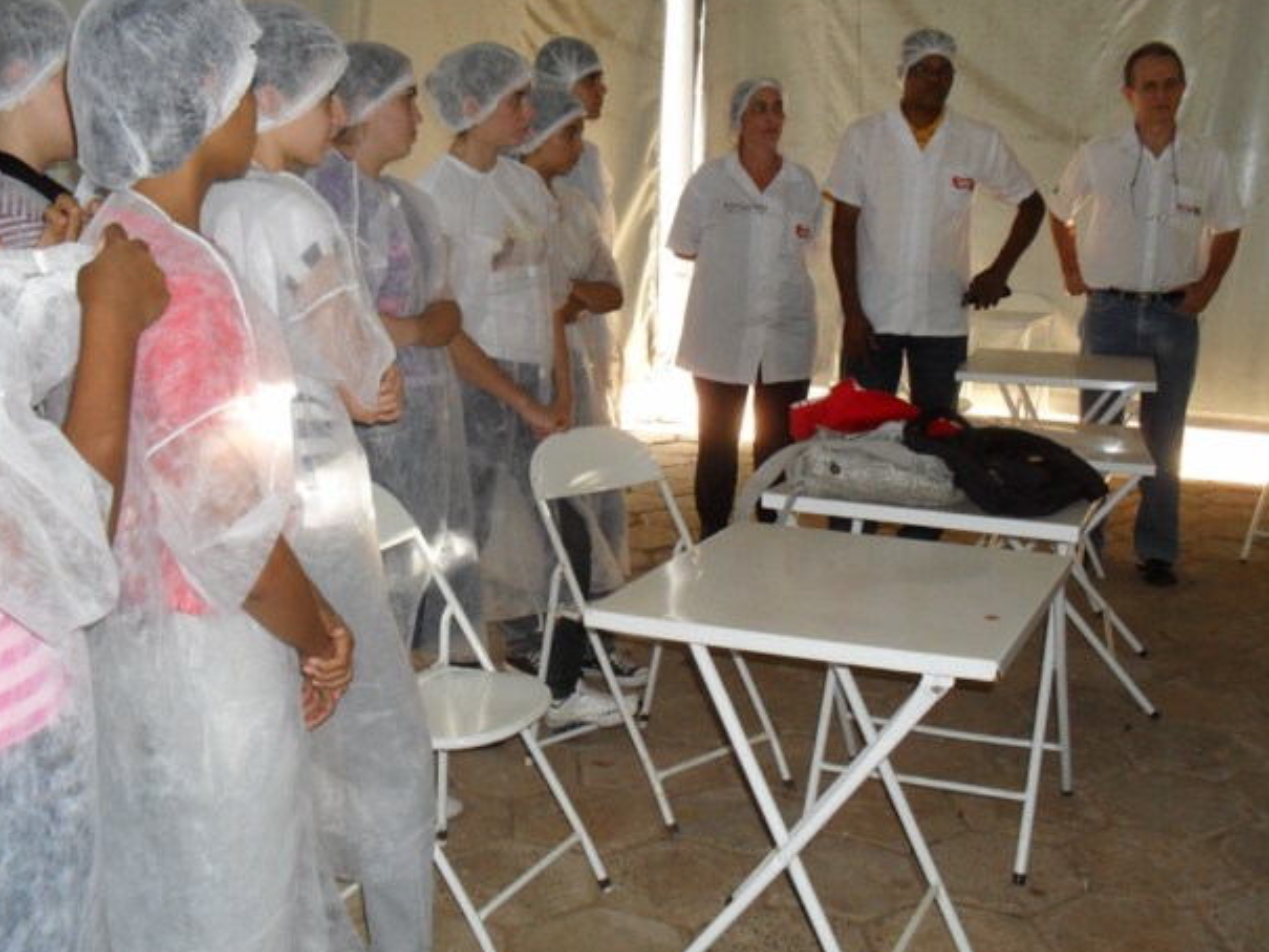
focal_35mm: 37
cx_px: 615
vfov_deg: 38.7
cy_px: 480
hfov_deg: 50.1
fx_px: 1357
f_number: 3.2
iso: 160
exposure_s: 1/45
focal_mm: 6.3
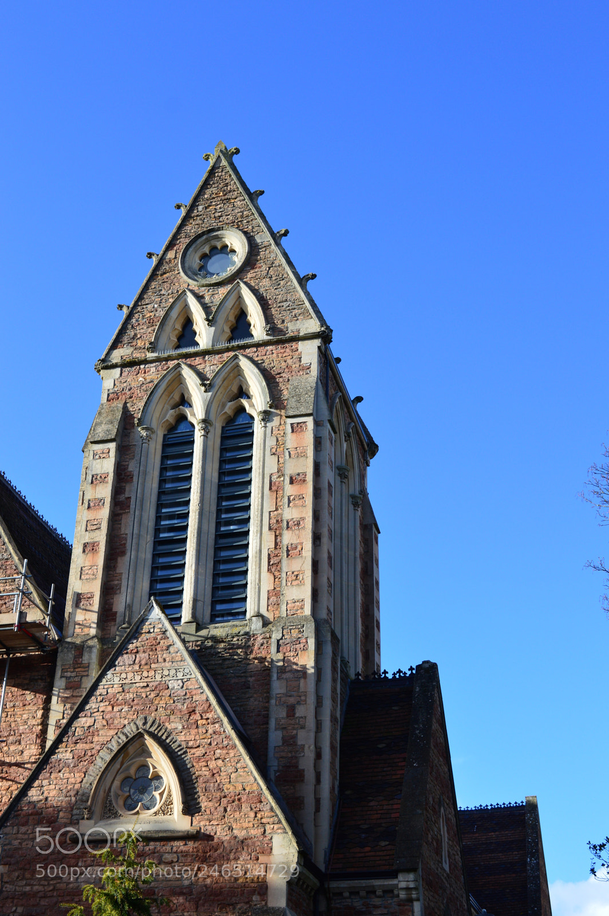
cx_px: 304
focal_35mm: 46
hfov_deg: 28.9
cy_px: 458
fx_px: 1182
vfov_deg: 42.4
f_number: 8
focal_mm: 31
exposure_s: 1/250
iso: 200
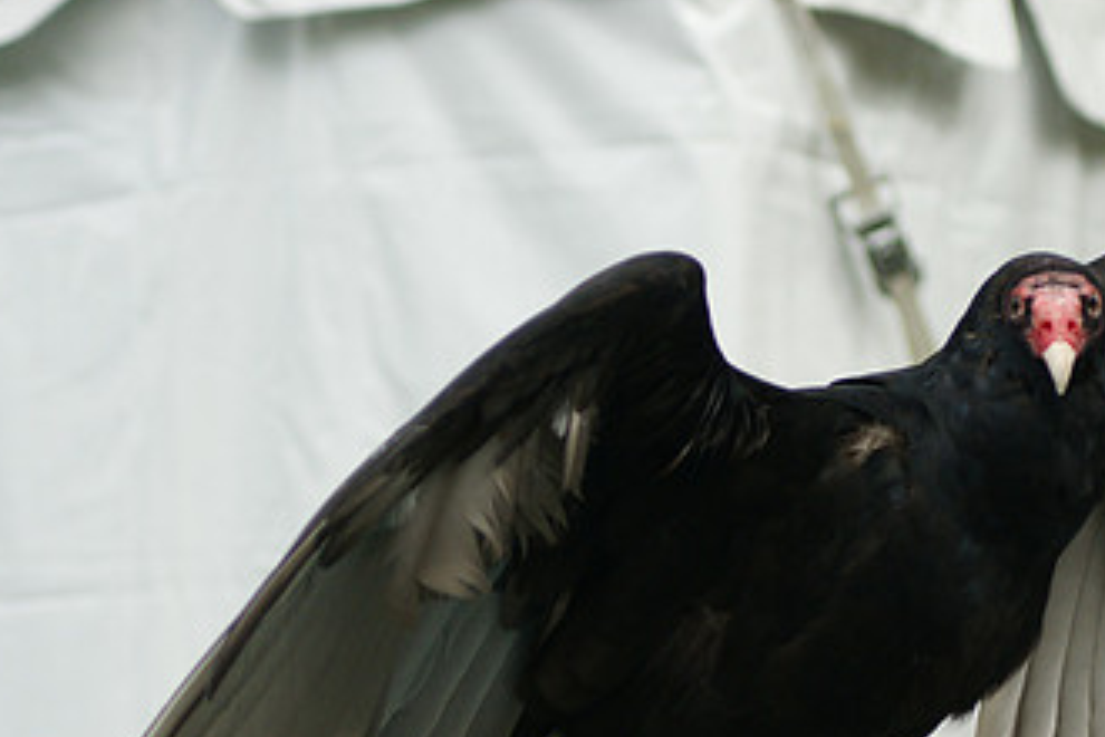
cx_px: 707
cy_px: 625
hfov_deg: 10.4
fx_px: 6073
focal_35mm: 198
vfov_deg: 6.9
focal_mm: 75
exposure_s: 1/640
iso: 400
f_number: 4
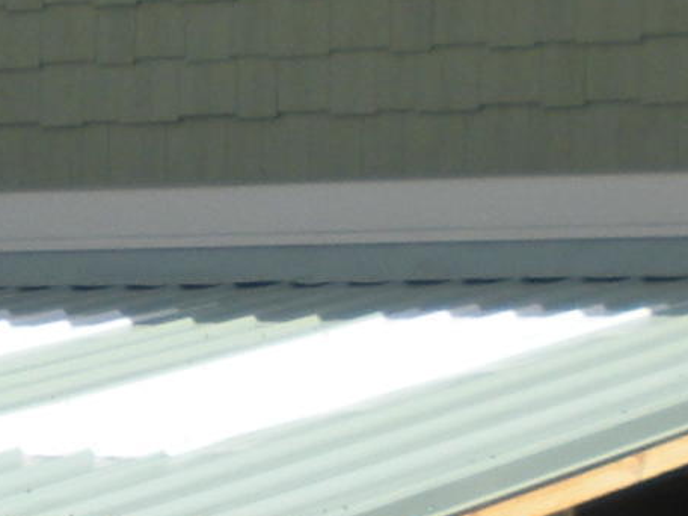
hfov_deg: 8.3
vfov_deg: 6.3
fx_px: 4710
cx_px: 226
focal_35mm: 237
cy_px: 401
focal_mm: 6.3
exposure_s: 1/505
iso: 64
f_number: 3.5
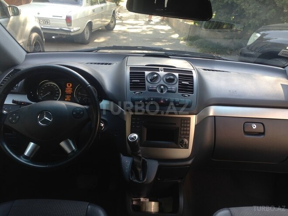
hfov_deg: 55.4
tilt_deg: -22.1
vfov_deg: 42.9
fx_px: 275
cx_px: 144
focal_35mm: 33
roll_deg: -3.5
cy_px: 108
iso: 50
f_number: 2.4
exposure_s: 1/60
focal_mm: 4.12
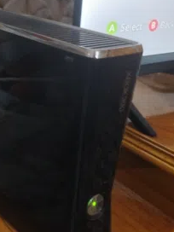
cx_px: 69
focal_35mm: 50
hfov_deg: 29.0
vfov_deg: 38.1
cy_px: 134
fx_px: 335
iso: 988
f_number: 1.75
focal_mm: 5.25
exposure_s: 1/33.3
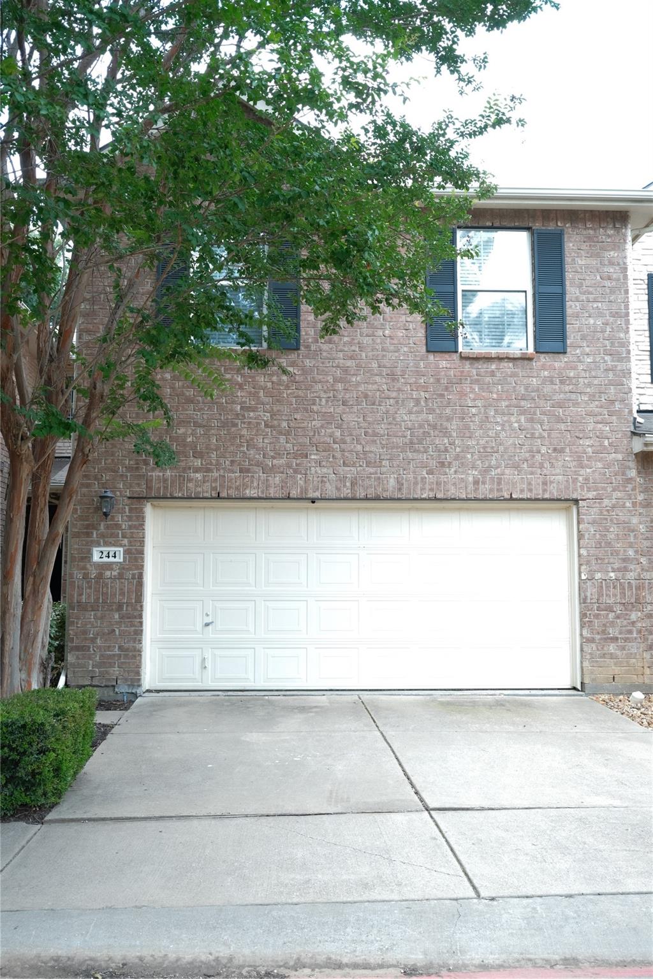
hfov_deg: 37.9
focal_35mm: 35
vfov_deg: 54.4
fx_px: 952
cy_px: 490
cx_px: 326
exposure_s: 1/125
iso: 100
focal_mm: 23
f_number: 2.8
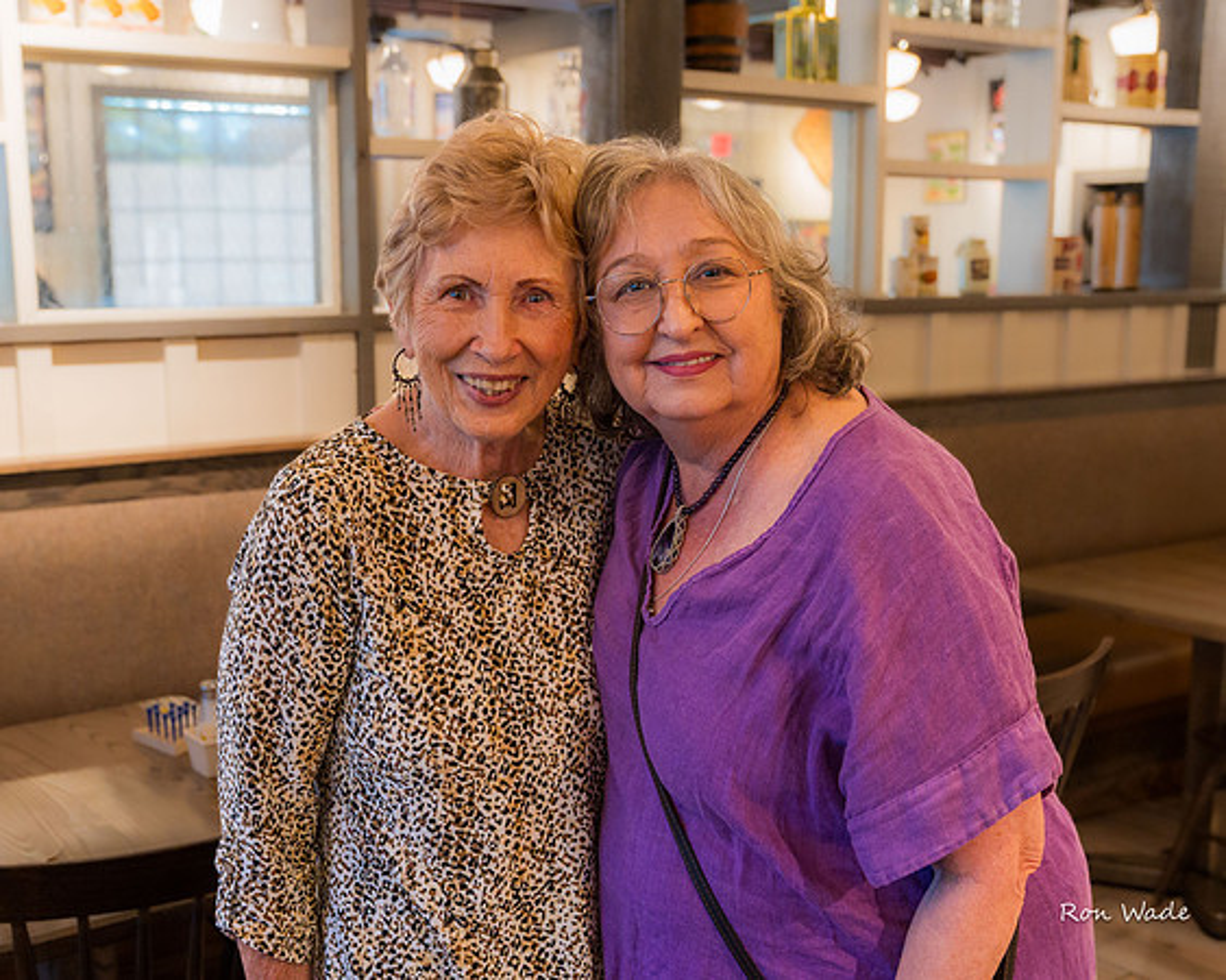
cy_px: 559
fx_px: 1592
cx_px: 593
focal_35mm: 44
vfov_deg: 34.2
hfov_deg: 42.1
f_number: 4
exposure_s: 1/160
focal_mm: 31
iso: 5000
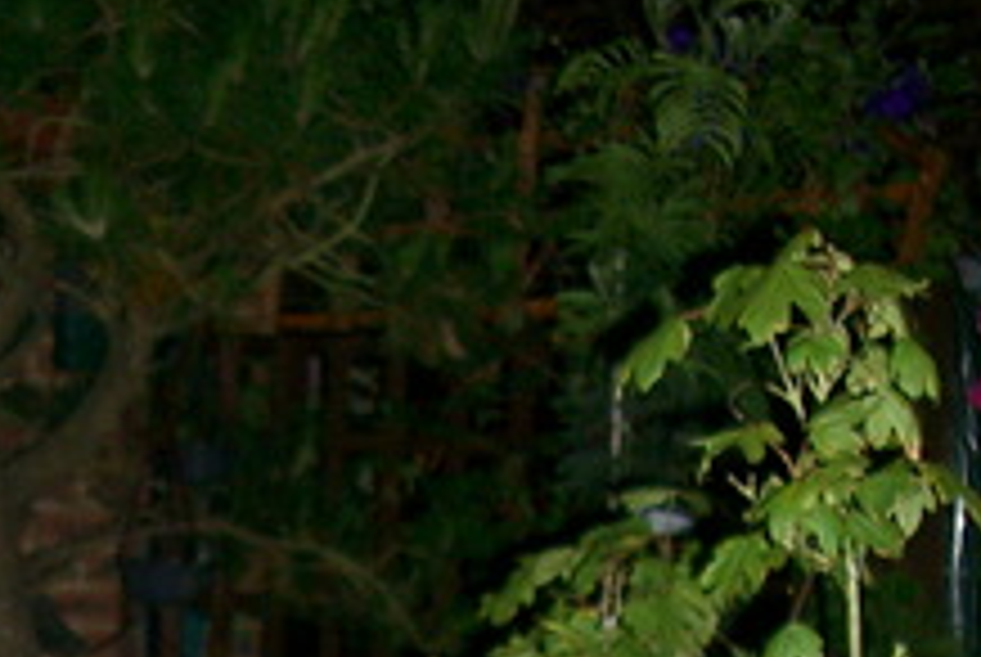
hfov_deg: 20.1
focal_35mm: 99
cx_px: 47
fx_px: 2701
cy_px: 994
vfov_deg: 13.1
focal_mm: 5.8
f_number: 2.6
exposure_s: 1/40
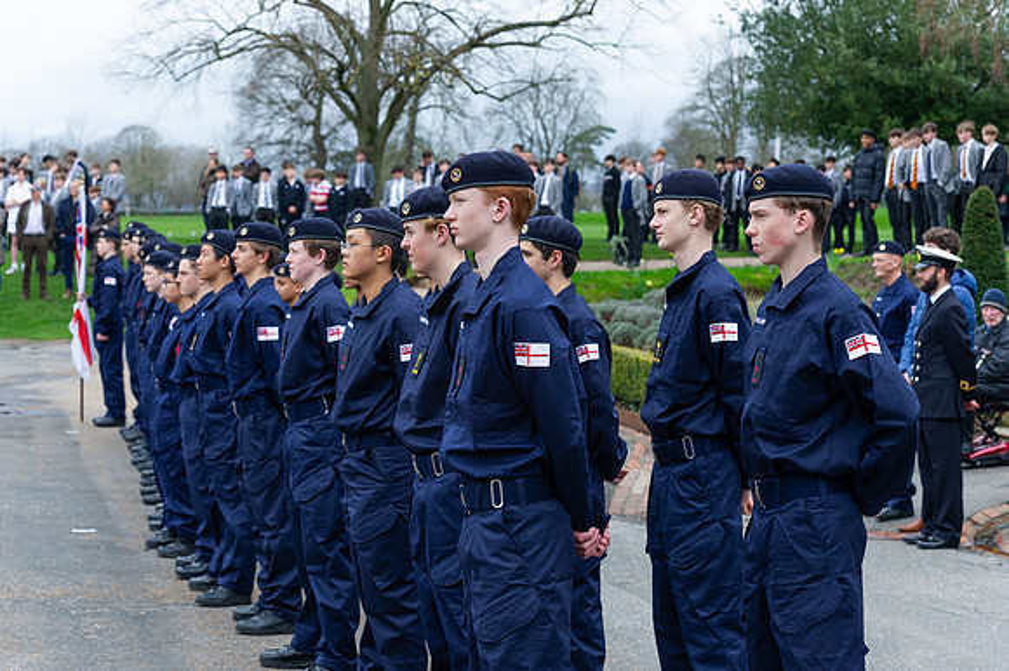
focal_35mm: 78
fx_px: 2186
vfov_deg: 17.5
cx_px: 486
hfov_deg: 26.0
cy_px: 322
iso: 450
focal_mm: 75
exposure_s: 1/250
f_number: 6.3
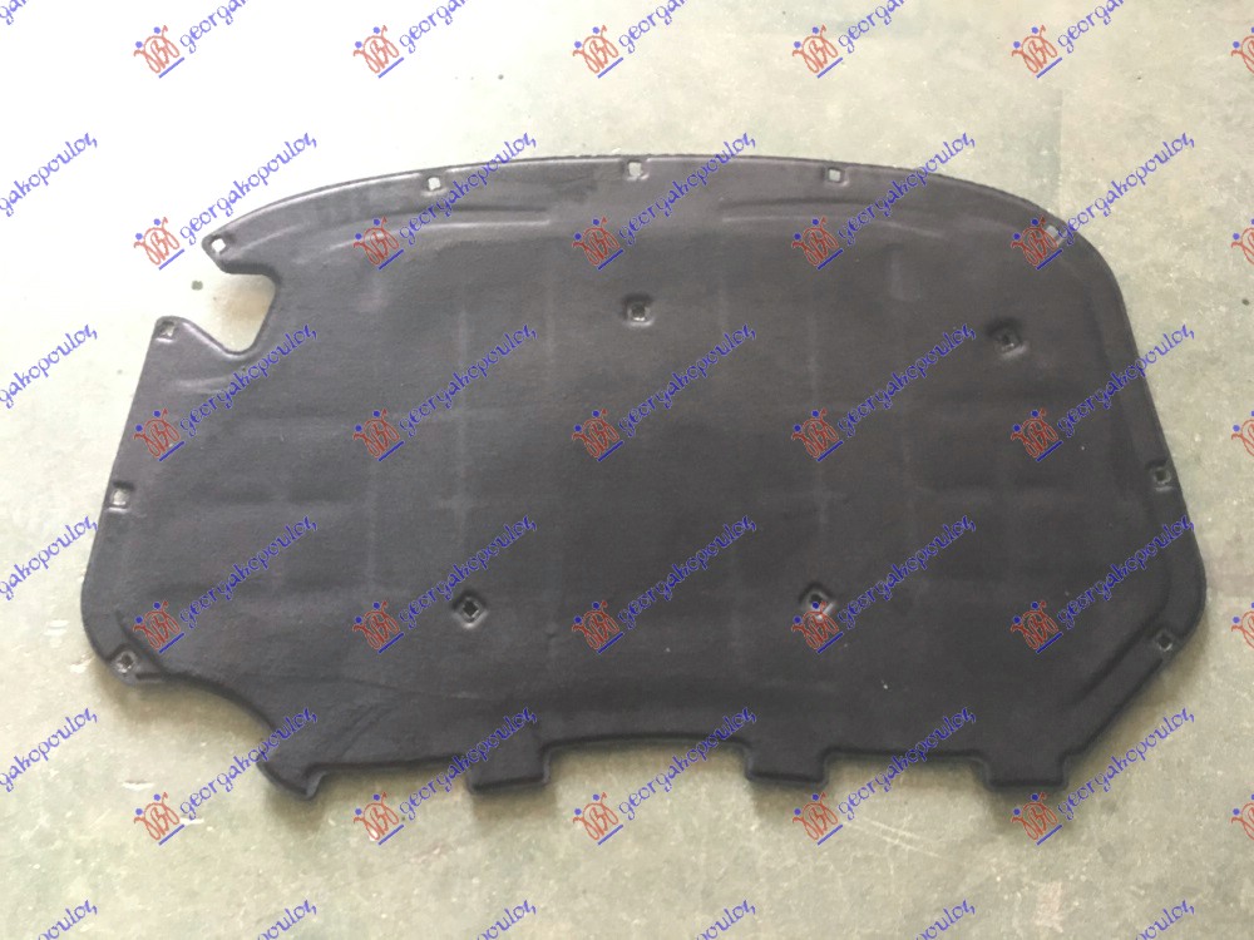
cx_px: 627
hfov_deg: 61.7
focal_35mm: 29
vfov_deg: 48.2
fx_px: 1051
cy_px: 470
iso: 125
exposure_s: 1/8
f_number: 2.2
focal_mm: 4.15
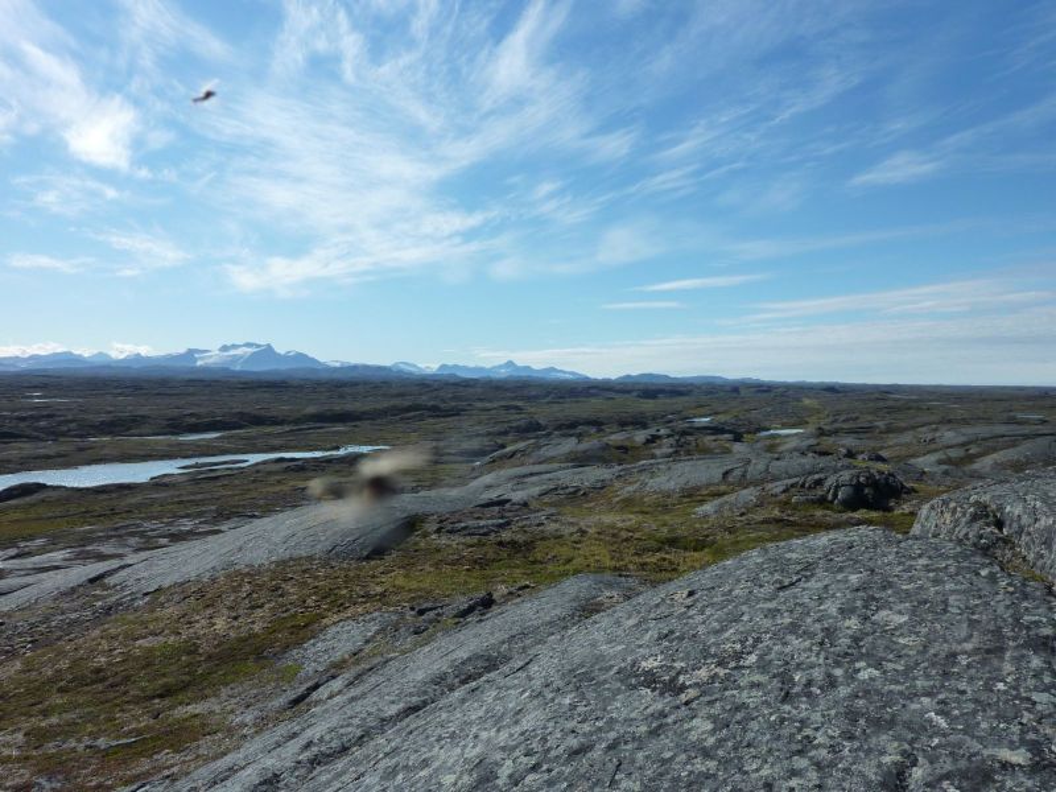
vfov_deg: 54.9
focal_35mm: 25
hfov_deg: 69.4
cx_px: 528
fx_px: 763
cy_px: 396
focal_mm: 4.1
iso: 125
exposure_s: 1/640
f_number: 5.6
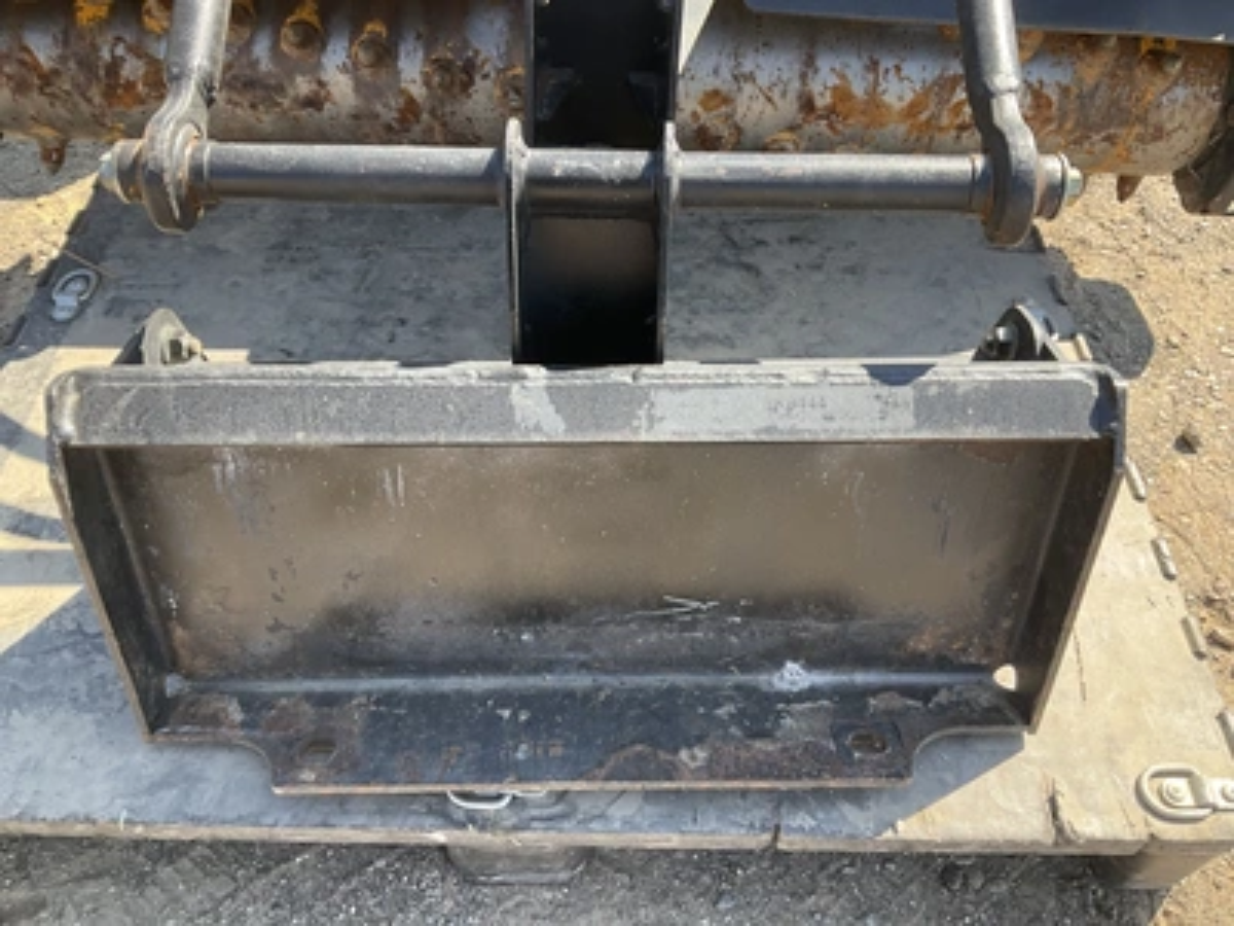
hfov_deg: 61.7
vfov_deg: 48.2
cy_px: 463
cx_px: 617
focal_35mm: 29
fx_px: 1034
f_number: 1.8
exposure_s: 1/234
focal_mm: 3
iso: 25
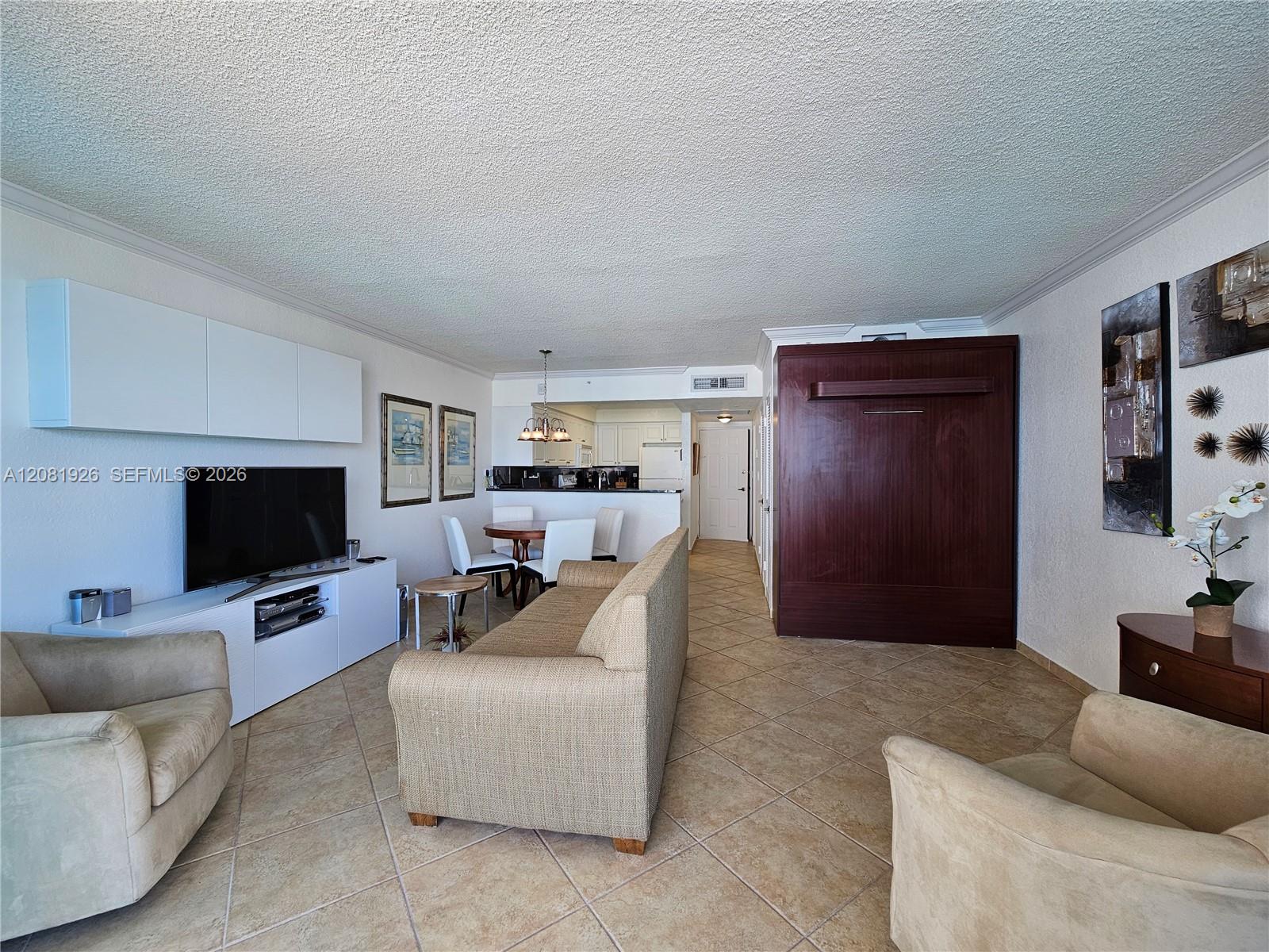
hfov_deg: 106.2
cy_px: 476
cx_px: 634
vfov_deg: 89.9
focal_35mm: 13
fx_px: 477
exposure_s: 1/130
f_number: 2.2
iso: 50
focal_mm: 2.2
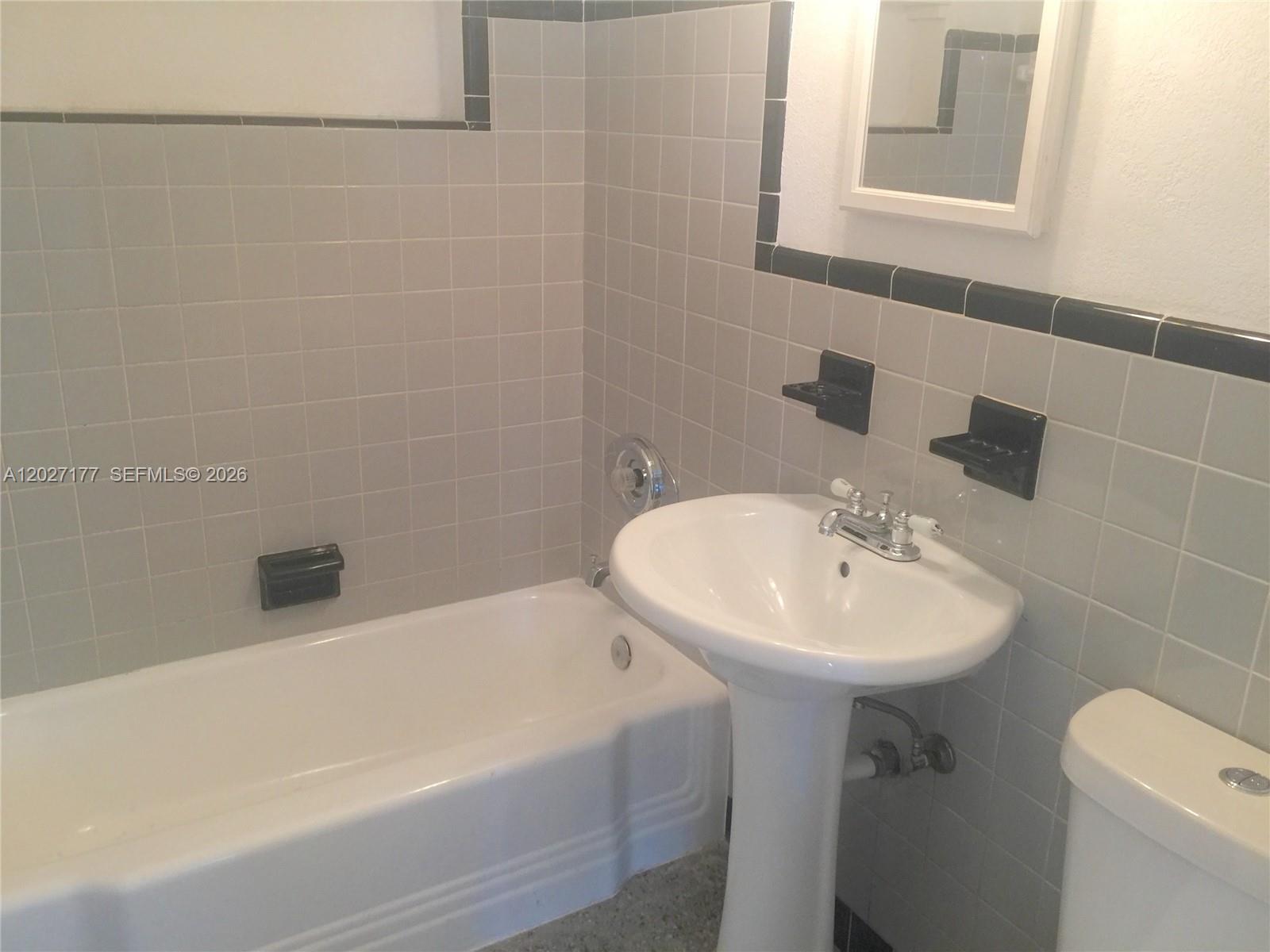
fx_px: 1064
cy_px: 476
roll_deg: -2.6
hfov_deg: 61.7
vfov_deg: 48.2
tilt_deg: -18.4
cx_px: 635
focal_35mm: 29
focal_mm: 4.15
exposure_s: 1/15
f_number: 2.2
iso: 64
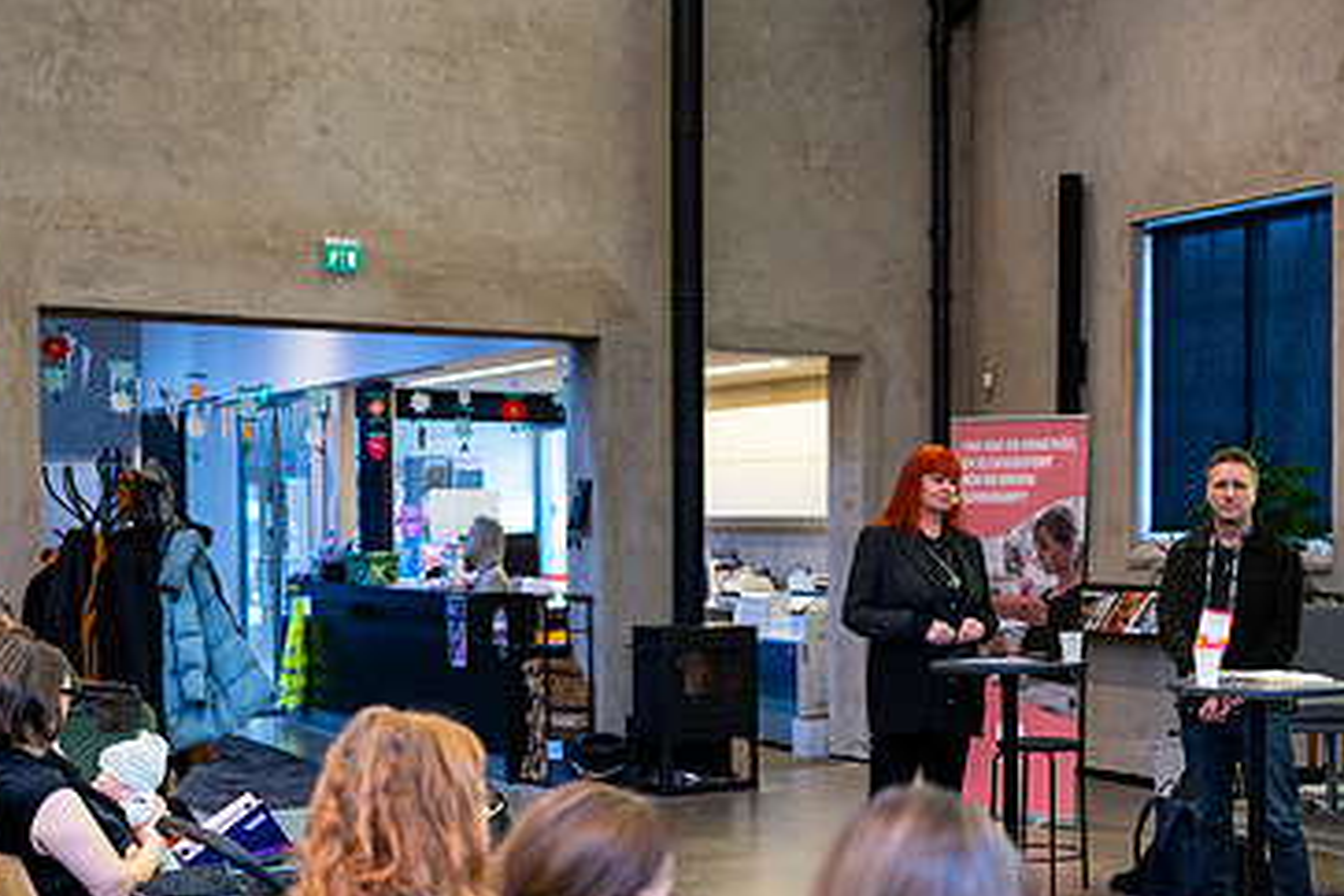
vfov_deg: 24.1
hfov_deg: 34.8
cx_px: 1014
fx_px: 2091
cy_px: 561
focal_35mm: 56
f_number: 2
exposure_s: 1/160
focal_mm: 35
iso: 800
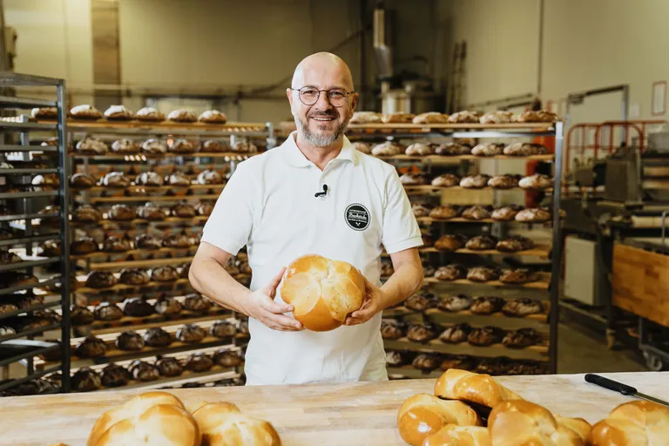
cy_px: 223
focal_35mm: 44
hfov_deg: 44.5
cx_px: 334
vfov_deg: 30.5
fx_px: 818
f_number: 2.8
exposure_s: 1/320
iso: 1000
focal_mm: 44
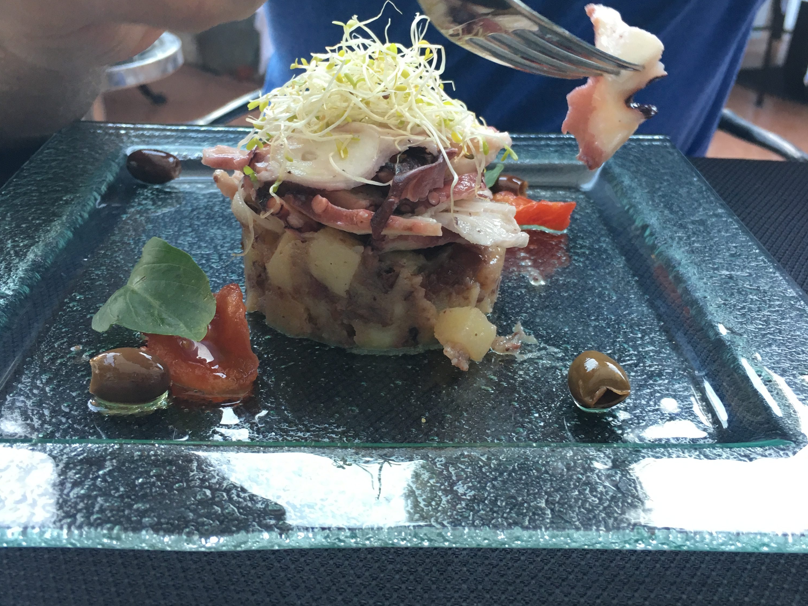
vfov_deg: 36.8
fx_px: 910
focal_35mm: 39
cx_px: 405
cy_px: 273
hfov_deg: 47.9
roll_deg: -1.9
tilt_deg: -25.6
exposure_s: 1/33
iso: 50
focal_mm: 4.15
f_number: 2.2
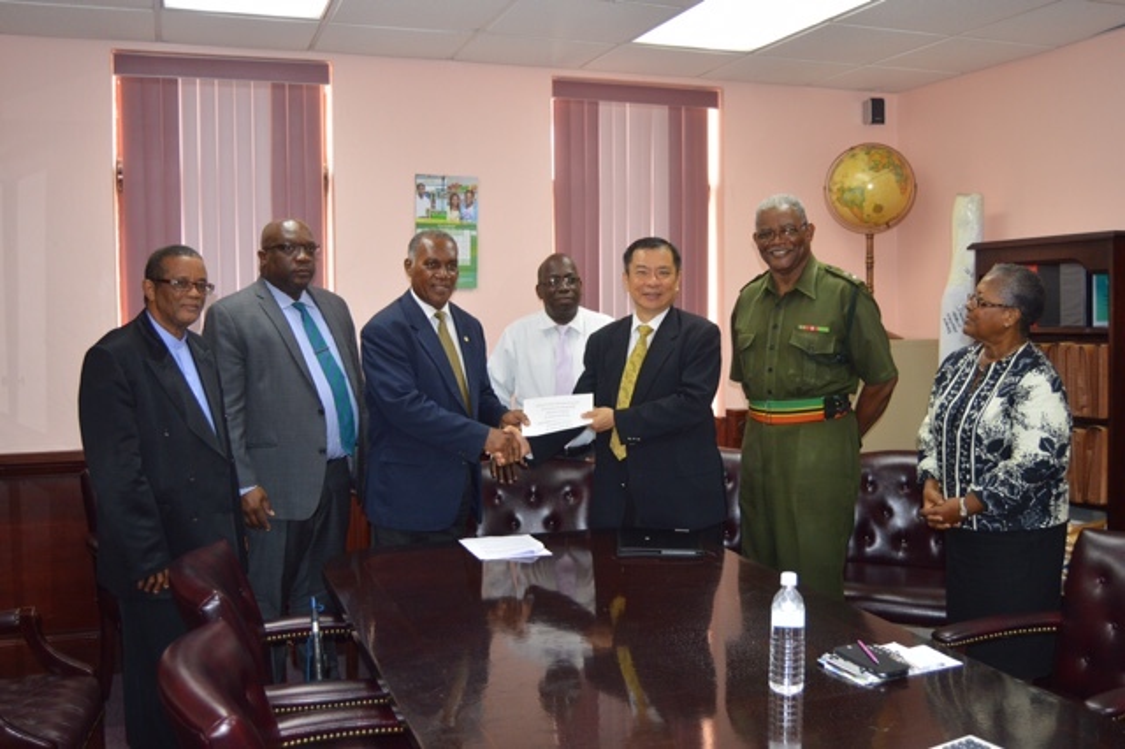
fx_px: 1031
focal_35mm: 33
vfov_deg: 39.9
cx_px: 562
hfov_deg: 57.2
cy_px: 374
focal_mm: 22
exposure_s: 1/60
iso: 560
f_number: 3.5
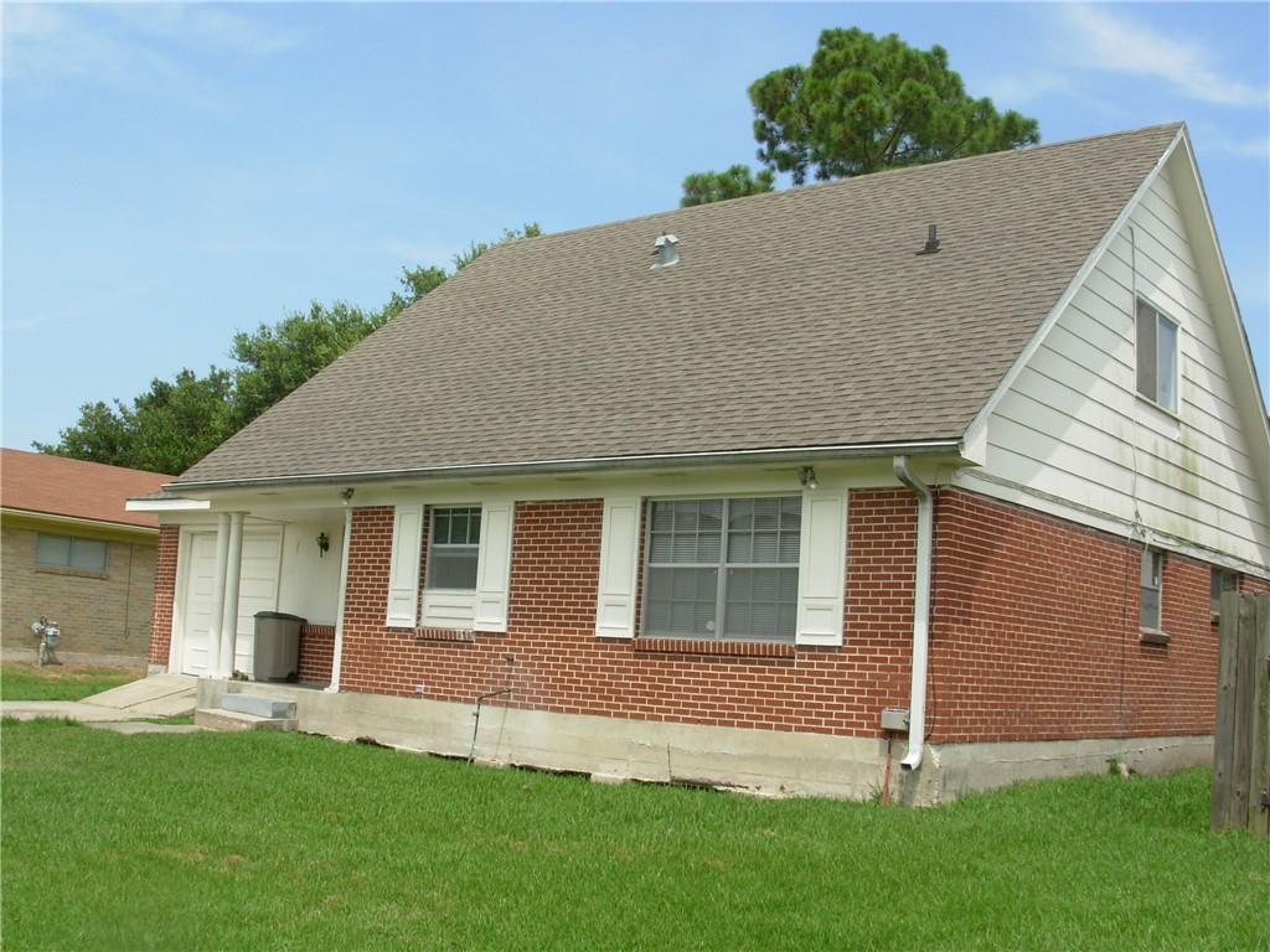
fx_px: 1394
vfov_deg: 37.7
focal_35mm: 38
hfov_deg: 49.0
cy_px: 476
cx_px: 635
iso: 50
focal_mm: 6.3
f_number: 4.9
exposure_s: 1/384
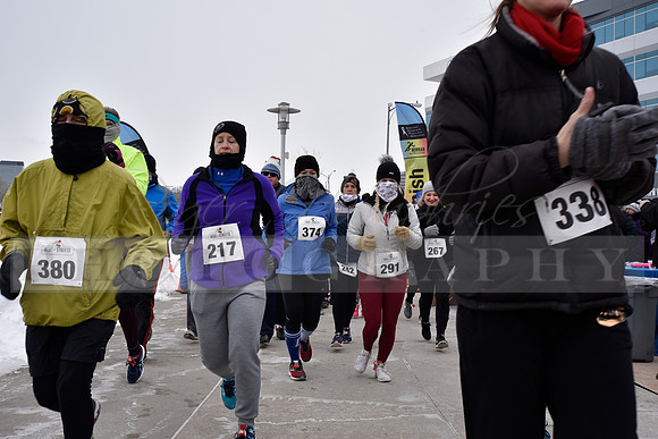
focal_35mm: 36
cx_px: 329
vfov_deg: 36.9
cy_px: 220
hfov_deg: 53.1
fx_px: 658
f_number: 9
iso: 400
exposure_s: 1/320
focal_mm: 36
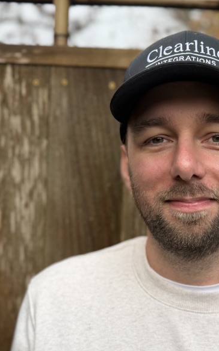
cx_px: 180
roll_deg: -3.7
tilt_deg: -0.5
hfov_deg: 26.3
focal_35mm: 48
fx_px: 459
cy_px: 262
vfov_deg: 40.7
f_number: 1.78
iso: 100
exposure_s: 1/412
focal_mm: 6.76
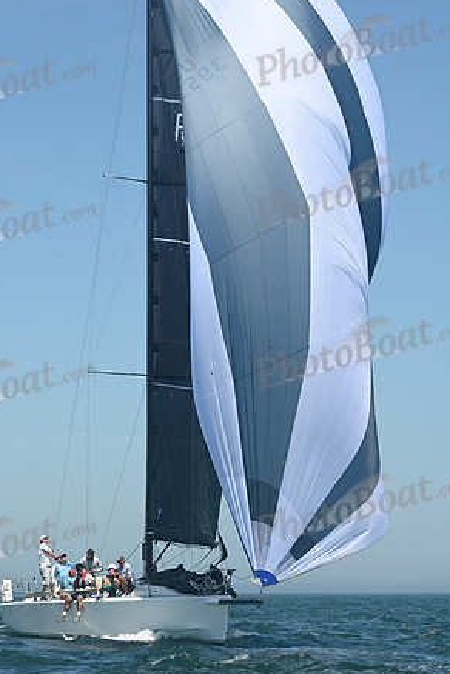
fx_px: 2284
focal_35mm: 122
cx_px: 176
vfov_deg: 16.8
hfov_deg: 11.2
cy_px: 292
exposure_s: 1/1000
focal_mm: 92
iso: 320
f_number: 7.1
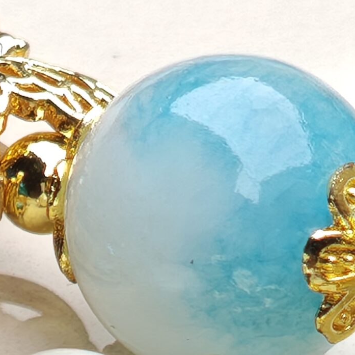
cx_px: 20
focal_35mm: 652
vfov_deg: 2.7
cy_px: -12
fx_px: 7565
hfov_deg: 2.7
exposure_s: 1/436
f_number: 1.8
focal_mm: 11.5
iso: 50
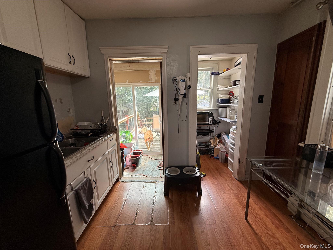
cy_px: 125
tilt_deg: -10.6
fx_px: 135
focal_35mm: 14
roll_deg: +0.7
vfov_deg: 85.7
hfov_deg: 102.1
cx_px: 166
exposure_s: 1/120
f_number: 2.2
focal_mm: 2.22
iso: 80
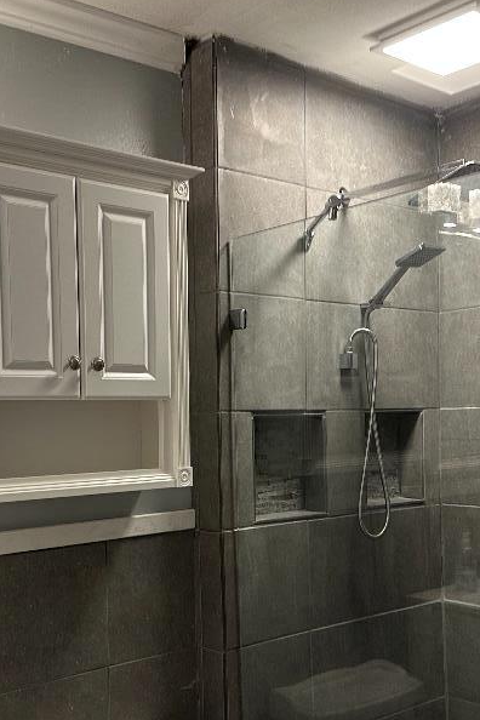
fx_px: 860
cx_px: 190
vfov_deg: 45.1
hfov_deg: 31.1
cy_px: 450
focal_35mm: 43
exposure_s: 1/60
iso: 200
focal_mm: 6.86
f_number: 1.78
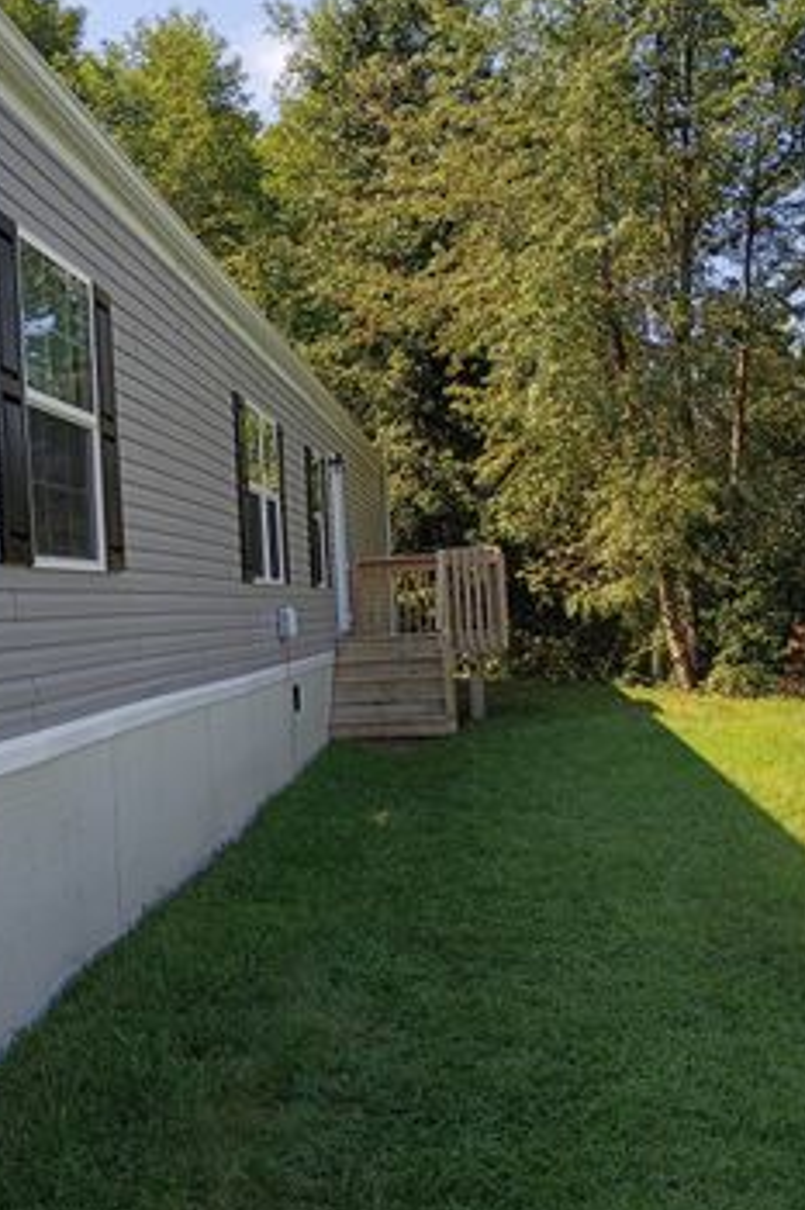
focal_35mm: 46
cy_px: 595
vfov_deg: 42.8
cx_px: 150
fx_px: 1544
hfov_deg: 28.5
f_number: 1.8
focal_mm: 4.27
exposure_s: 1/410
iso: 100
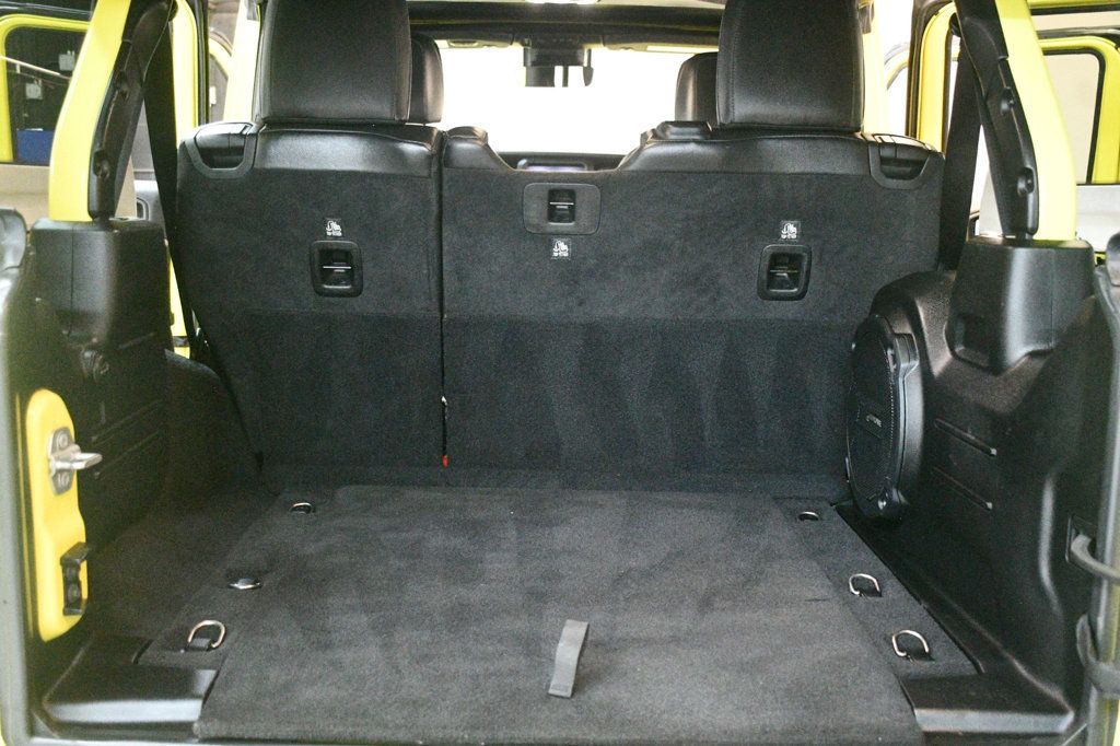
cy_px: 373
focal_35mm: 39
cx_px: 560
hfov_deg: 49.6
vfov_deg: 34.2
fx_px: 1213
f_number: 3.8
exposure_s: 1/60
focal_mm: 26
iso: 12800
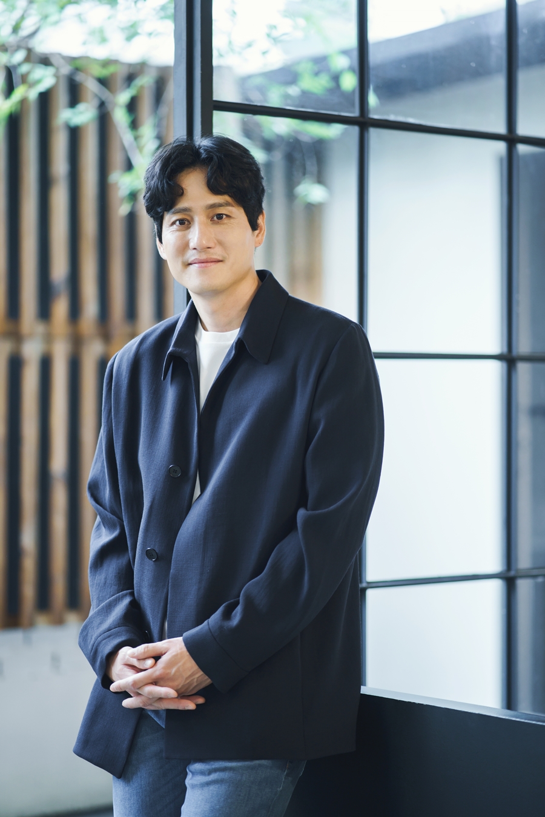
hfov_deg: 16.1
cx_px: 272
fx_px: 1930
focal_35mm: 85
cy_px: 408
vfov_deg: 23.9
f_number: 1.4
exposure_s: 1/160
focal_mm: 85
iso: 400
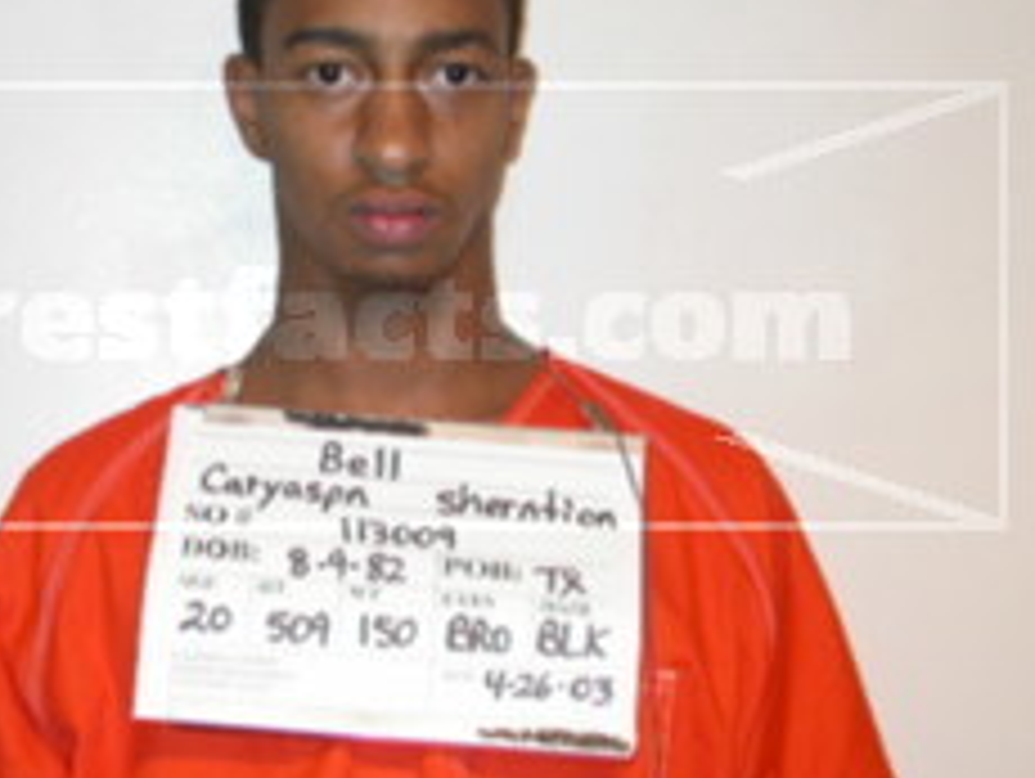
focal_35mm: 84
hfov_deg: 23.1
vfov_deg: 17.6
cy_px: 308
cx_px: 335
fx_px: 2514
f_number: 3
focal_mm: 11.6
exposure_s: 1/60.3
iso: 100
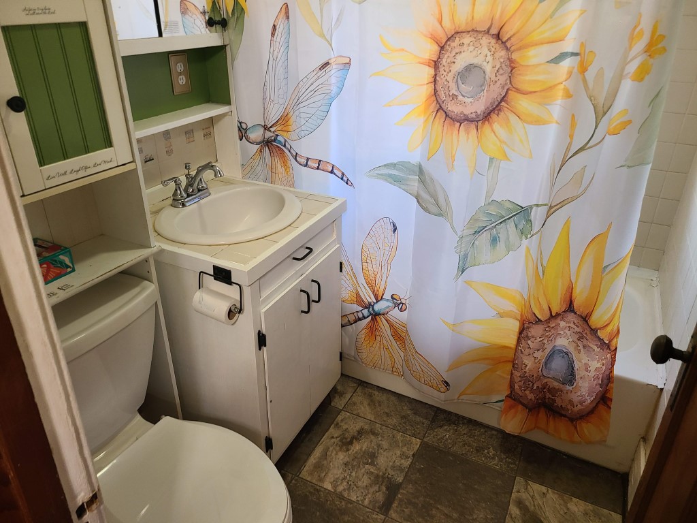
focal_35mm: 26
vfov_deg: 53.1
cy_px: 262
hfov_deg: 67.3
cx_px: 348
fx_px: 524
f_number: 1.8
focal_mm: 5.4
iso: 125
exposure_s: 1/60
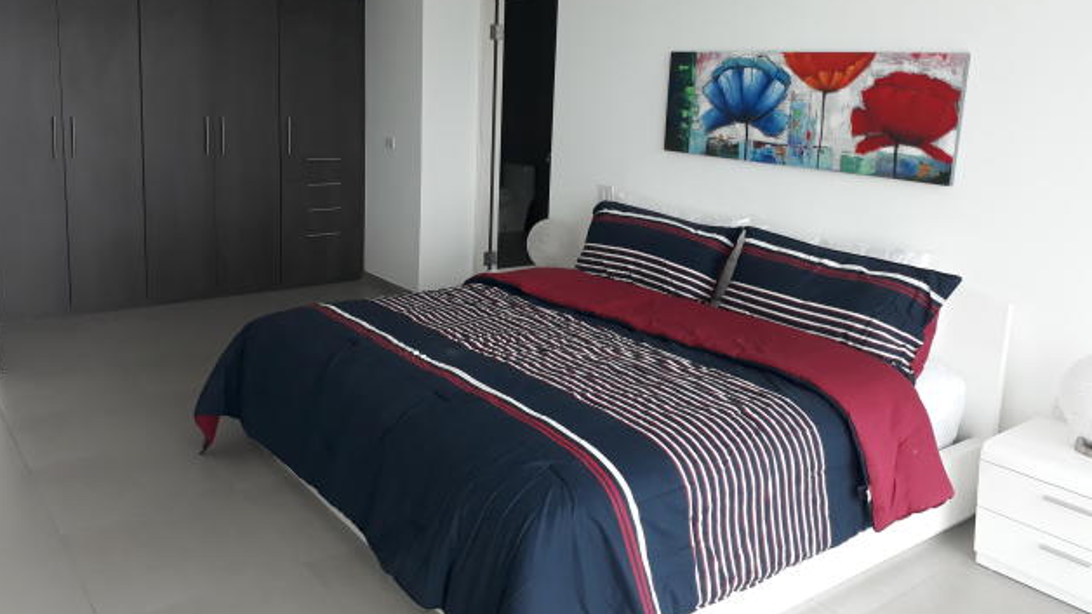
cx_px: 549
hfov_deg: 64.3
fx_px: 869
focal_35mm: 30
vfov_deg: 38.7
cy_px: 228
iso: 64
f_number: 1.9
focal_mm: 3.6
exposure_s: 1/60
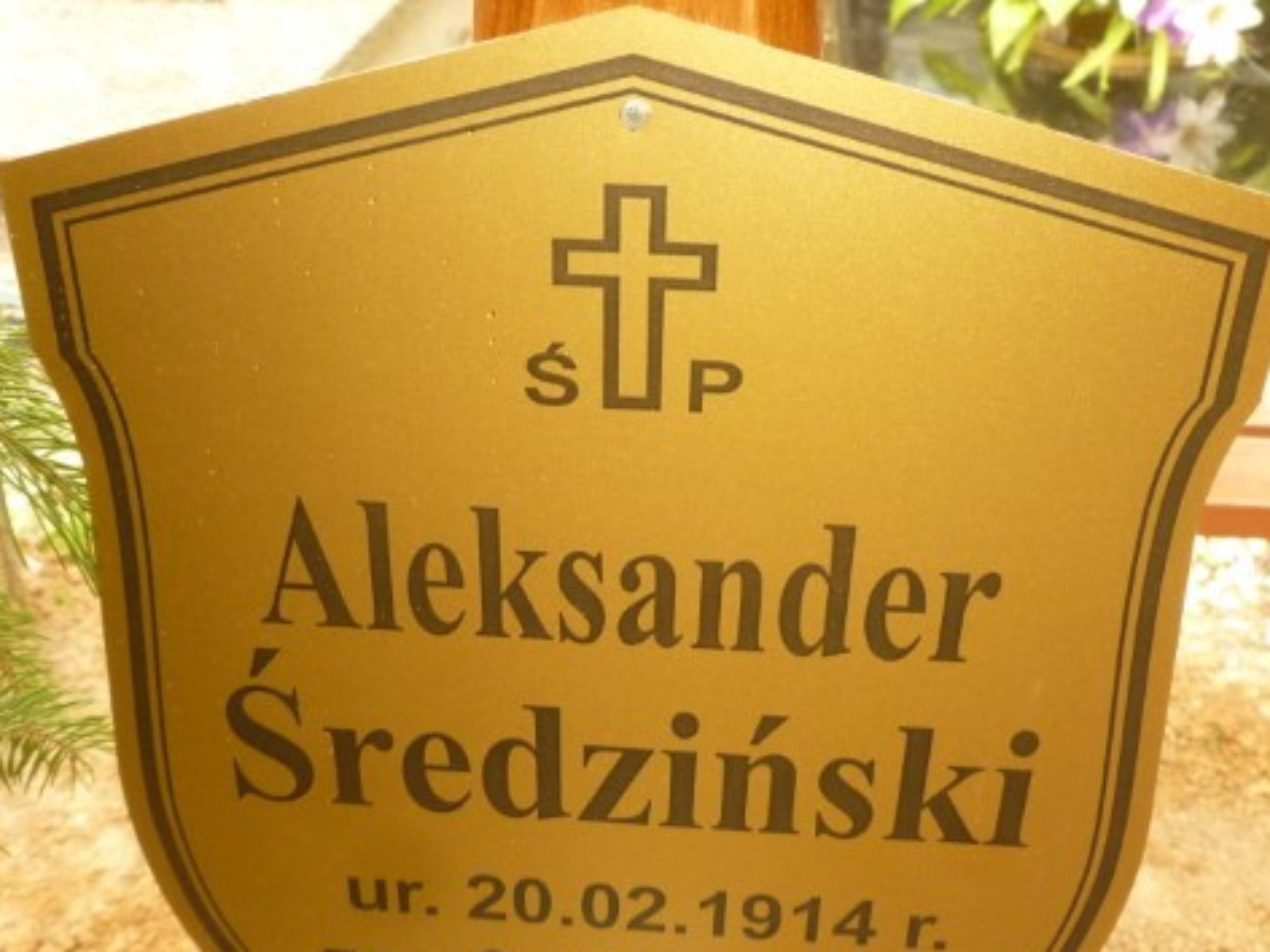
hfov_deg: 49.0
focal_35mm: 38
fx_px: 1394
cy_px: 578
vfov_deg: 37.6
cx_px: 613
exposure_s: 1/60
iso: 200
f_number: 3.3
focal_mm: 5
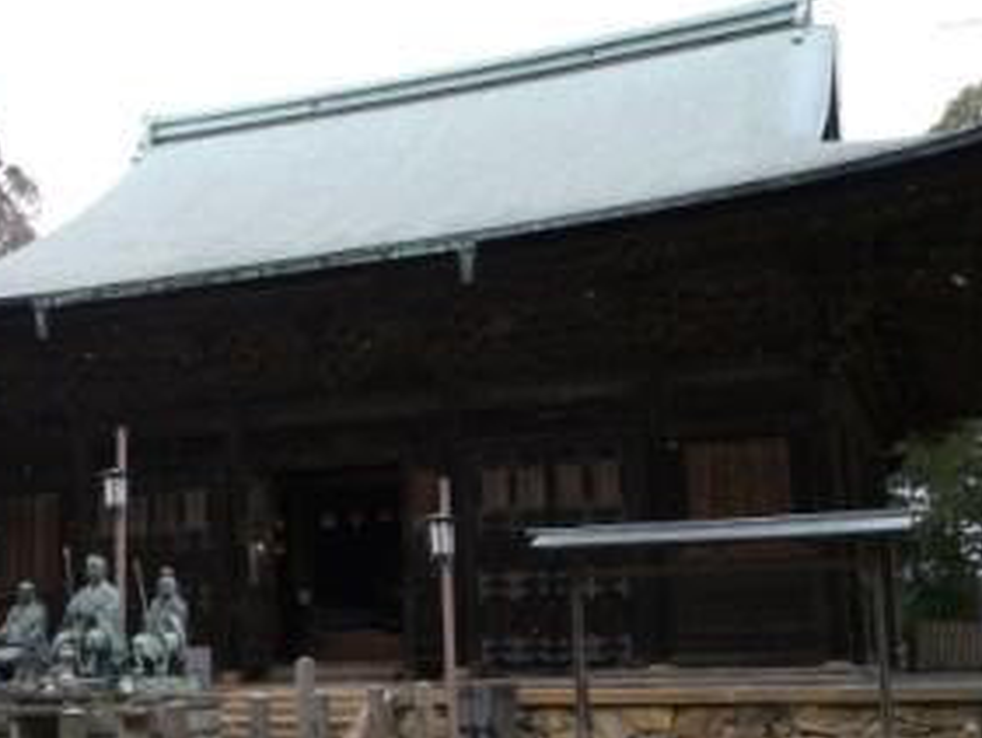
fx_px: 1447
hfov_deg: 37.3
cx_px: 398
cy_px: 437
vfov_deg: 28.5
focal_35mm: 51
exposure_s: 1/125
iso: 160
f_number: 4
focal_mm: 16
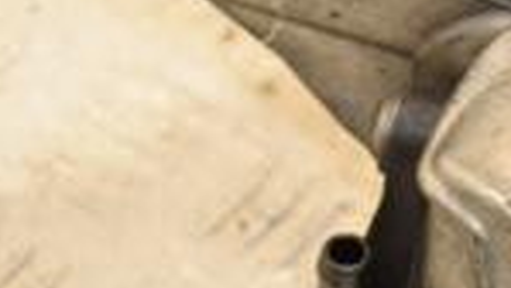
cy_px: 127
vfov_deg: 3.1
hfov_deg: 5.5
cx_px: 669
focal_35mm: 393
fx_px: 5328
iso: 800
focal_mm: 62
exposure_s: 1/200
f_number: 5.6
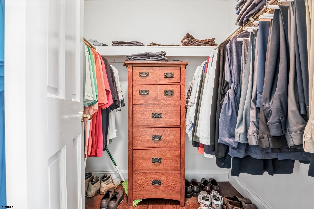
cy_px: 104
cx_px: 157
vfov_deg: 73.7
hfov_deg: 96.7
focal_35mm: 16
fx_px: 140
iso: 250
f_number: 16
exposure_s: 15
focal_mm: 16
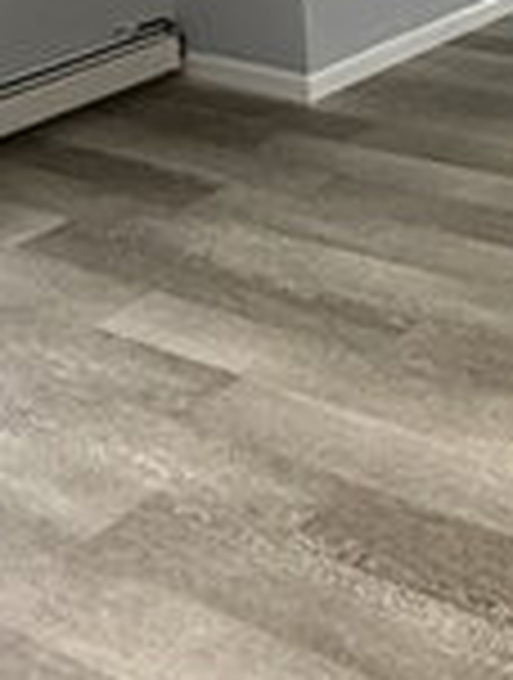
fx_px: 1397
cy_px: -212
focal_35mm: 71
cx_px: 720
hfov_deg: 18.8
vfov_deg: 23.9
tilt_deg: -5.9
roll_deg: +1.3
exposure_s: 1/60
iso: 400
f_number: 2.2
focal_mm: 2.22
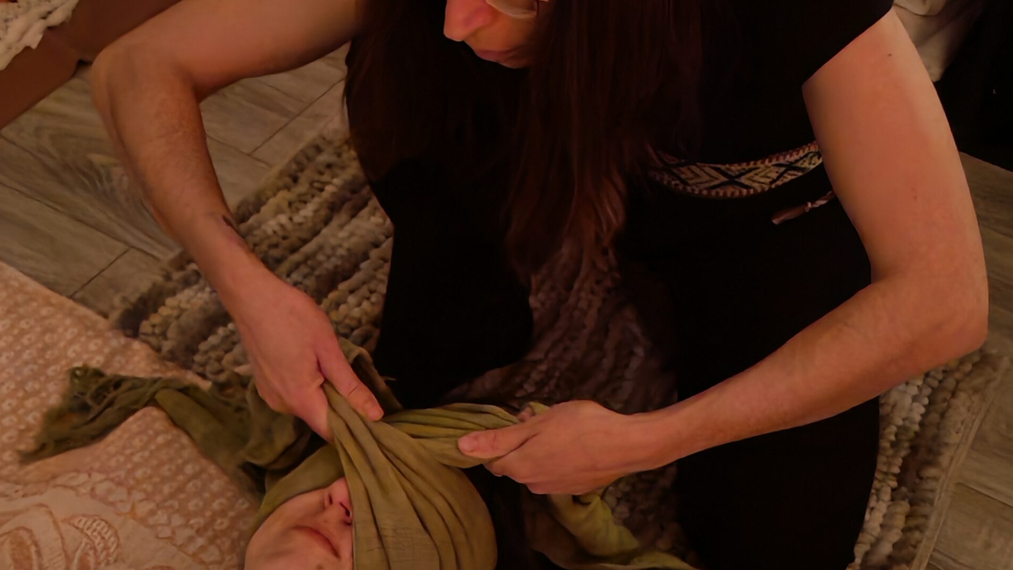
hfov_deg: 30.1
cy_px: 394
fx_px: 1880
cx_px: 505
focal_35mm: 70
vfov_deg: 17.2
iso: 5000
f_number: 1.95
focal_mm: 5.52
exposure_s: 1/17
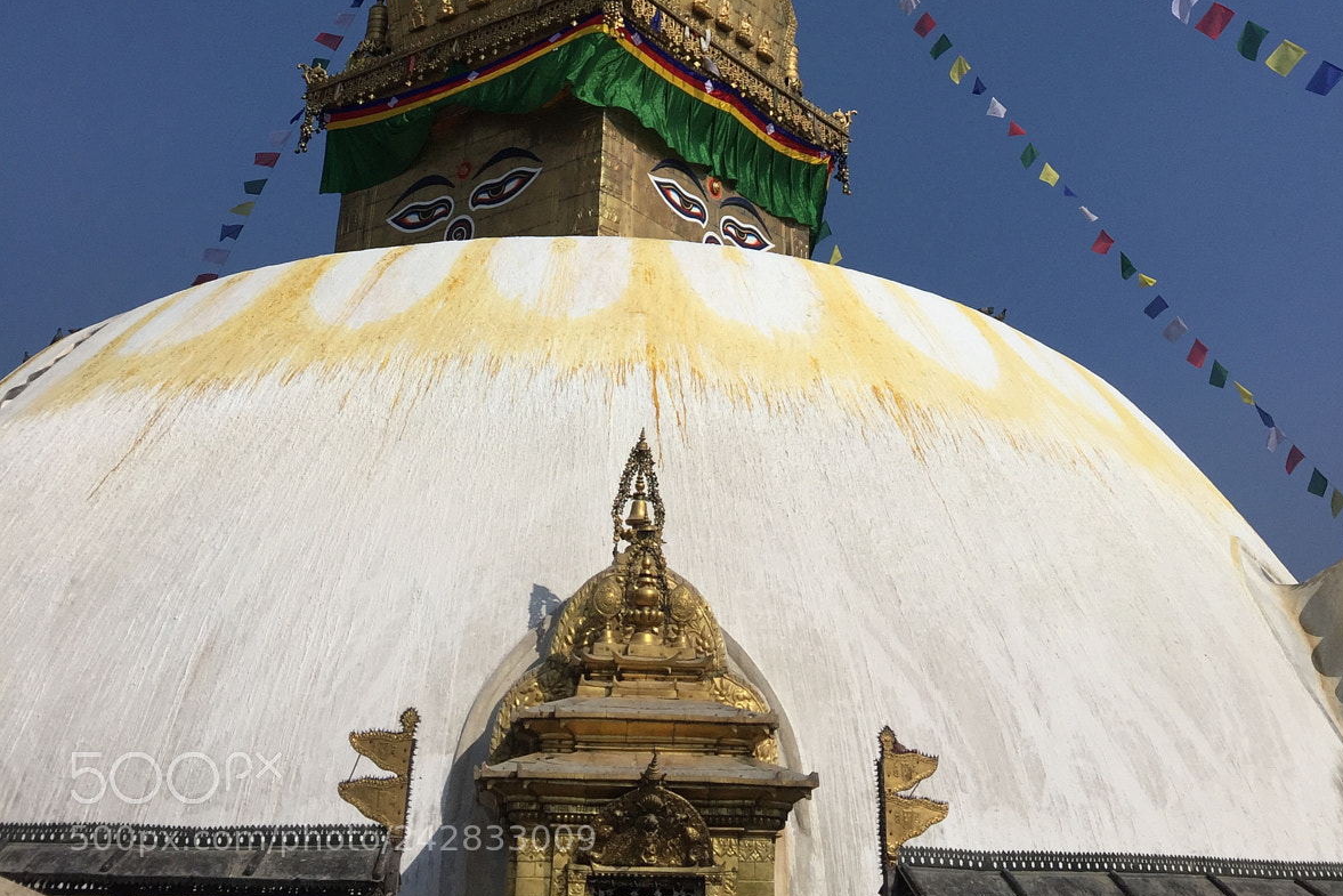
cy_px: 15
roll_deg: -0.6
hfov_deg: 47.4
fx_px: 1530
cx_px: 683
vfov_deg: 30.5
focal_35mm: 41
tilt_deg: +32.3
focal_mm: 4.15
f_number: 2.2
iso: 32
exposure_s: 1/5650
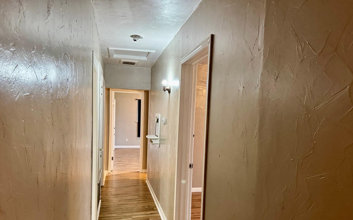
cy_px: 134
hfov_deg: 70.4
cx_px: 174
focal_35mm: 26
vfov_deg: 47.3
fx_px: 250
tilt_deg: -4.4
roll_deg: -1.5
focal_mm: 6.76
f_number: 1.78
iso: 500
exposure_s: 1/60
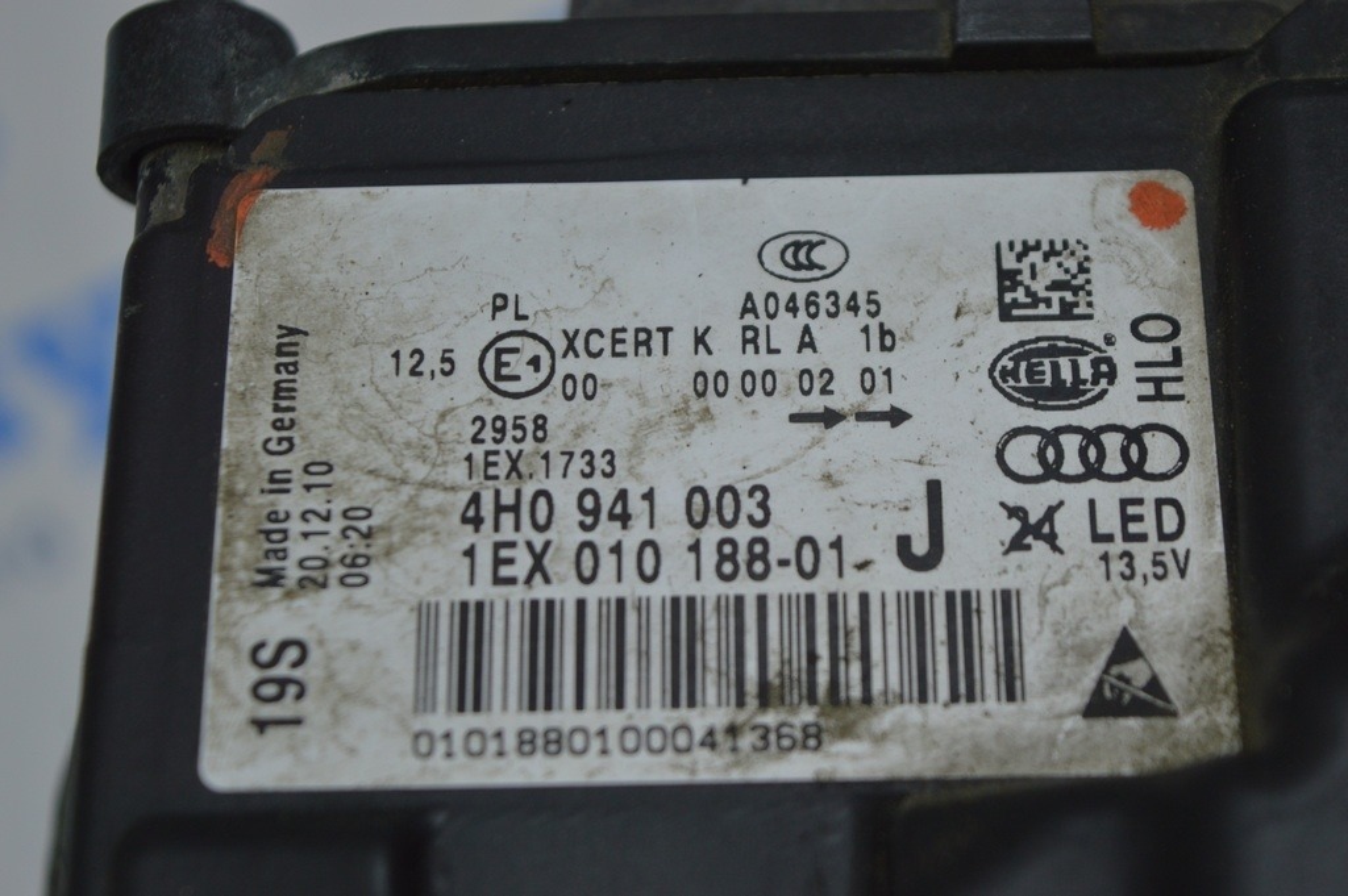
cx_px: 674
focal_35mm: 82
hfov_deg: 24.6
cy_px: 448
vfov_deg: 16.5
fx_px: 3087
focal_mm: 55
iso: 400
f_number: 5.6
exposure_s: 1/125
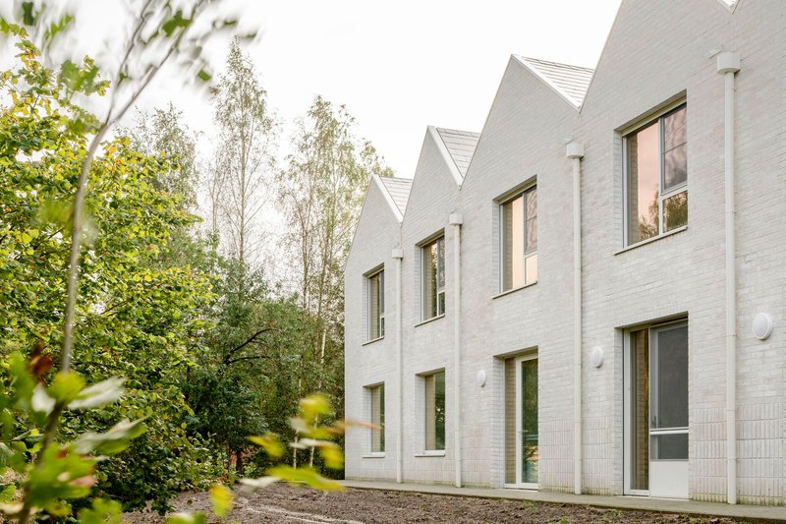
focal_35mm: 45
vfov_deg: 29.9
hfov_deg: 43.6
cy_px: 262
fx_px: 982
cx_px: 393
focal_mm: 45
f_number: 13
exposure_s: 1/5
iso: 64
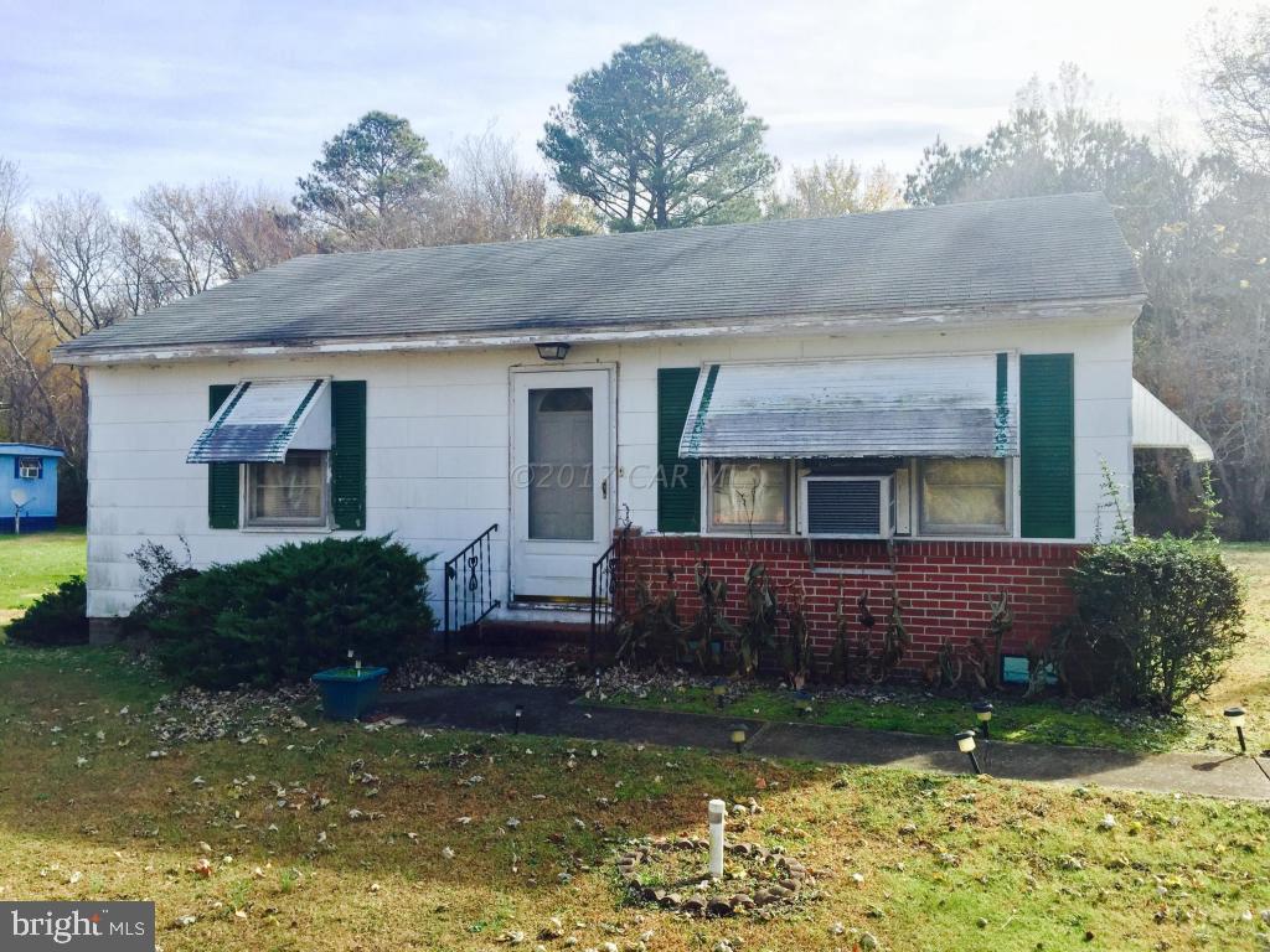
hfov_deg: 61.7
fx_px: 1064
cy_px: 476
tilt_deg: +0.9
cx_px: 635
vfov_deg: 48.2
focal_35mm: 29
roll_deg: -0.8
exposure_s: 1/706
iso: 32
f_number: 2.2
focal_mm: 4.15
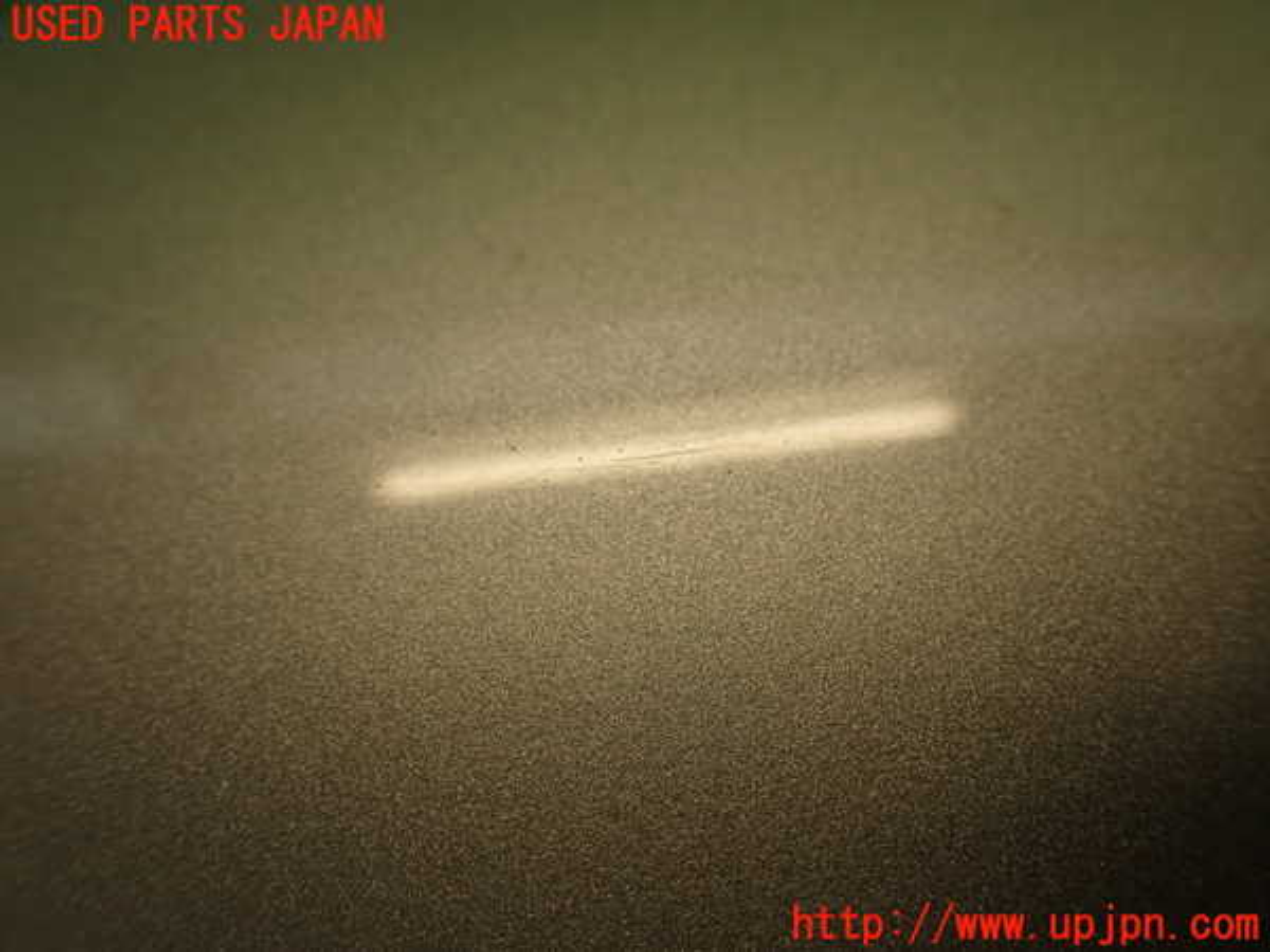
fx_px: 1101
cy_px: 476
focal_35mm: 30
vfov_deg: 46.8
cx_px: 635
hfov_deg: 60.0
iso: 100
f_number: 3.2
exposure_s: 1/80
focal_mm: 5.4
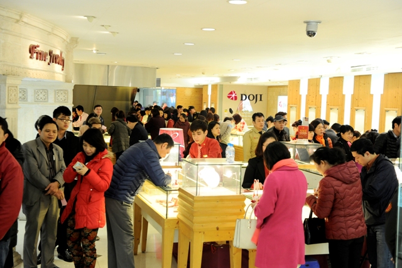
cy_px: 134
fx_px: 536
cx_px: 201
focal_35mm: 48
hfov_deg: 41.1
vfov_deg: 28.0
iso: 2000
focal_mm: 48
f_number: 4
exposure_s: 1/100
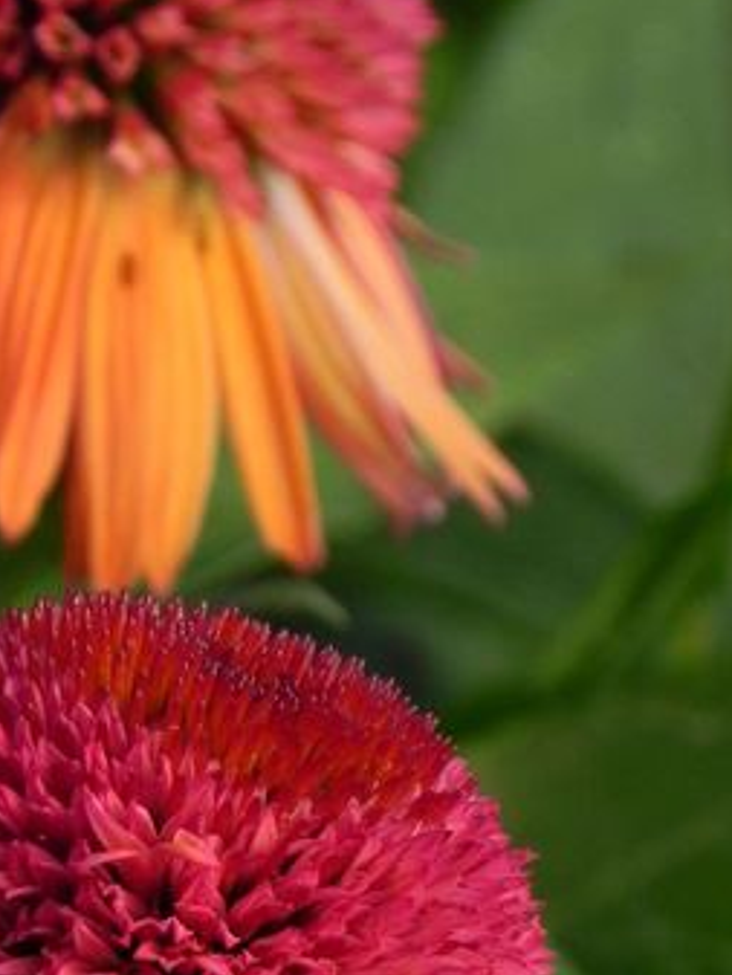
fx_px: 14173
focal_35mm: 503
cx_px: 52
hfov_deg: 3.0
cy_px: 561
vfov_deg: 3.9
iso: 160
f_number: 5
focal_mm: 37.7
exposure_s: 1/400
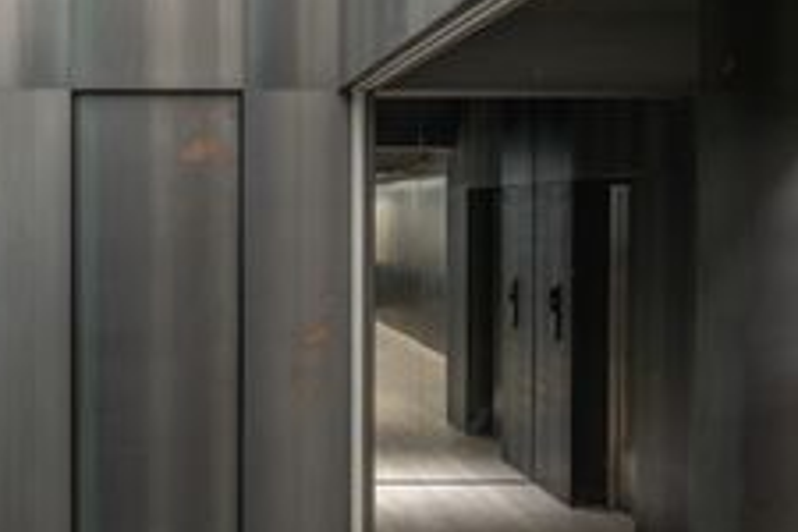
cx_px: 163
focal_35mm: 47
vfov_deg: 28.6
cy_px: 218
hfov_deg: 40.3
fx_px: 1042
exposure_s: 1.3
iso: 100
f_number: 8
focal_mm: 24
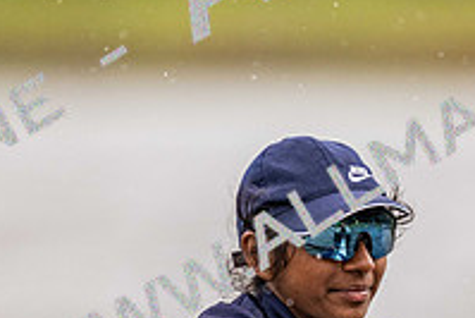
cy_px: 393
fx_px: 23080
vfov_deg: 0.8
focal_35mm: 1748
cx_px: 315
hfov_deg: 1.2
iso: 1000
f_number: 4
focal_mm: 600
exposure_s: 1/2500
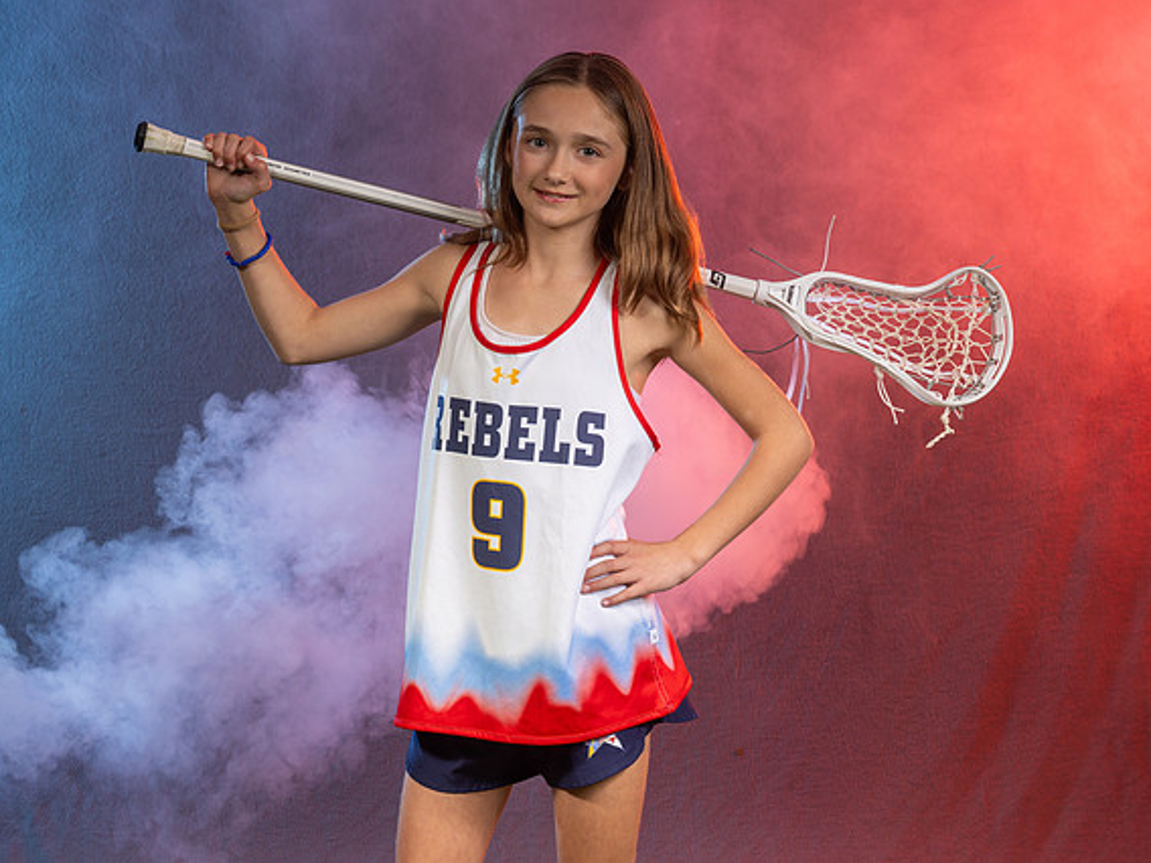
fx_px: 4223
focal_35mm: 127
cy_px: 478
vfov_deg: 11.7
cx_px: 620
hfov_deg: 15.5
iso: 64
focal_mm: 99
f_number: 8
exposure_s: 1/200
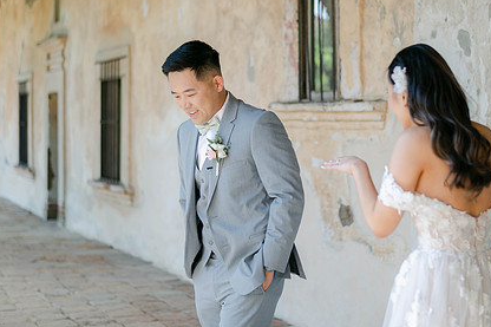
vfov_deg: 18.4
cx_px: 284
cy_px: 111
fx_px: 1009
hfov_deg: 27.3
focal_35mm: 74
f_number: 2
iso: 100
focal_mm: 50
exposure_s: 1/1000
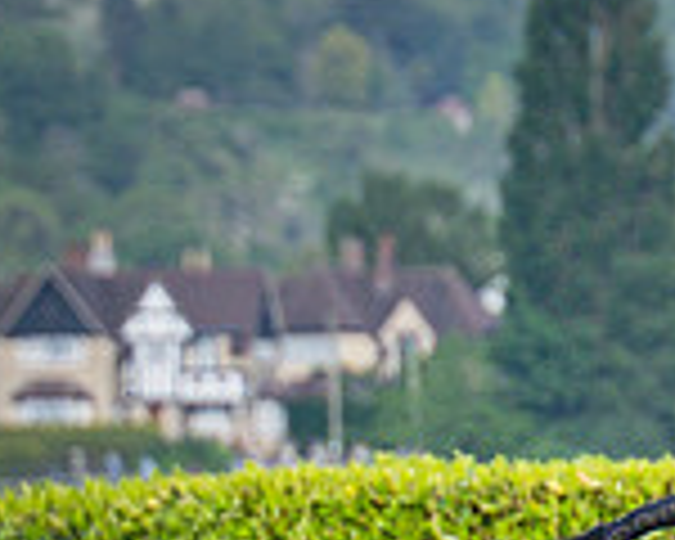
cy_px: 892
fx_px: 21436
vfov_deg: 1.4
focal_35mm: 1073
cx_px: 1484
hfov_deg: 1.8
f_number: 4
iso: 400
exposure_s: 1/2000
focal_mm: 130
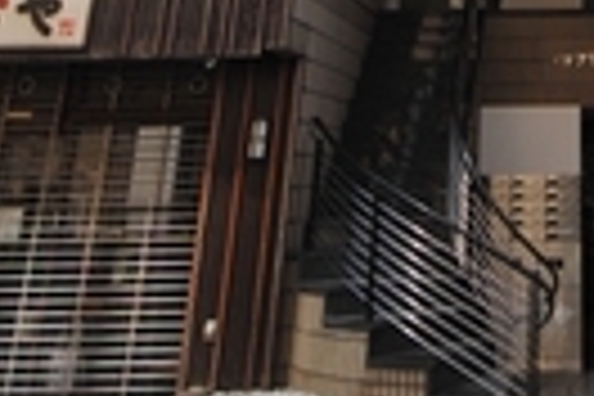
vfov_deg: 12.9
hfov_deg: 21.0
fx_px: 1558
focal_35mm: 94
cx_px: 558
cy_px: -351
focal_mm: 13
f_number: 6.3
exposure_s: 1/160
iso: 100
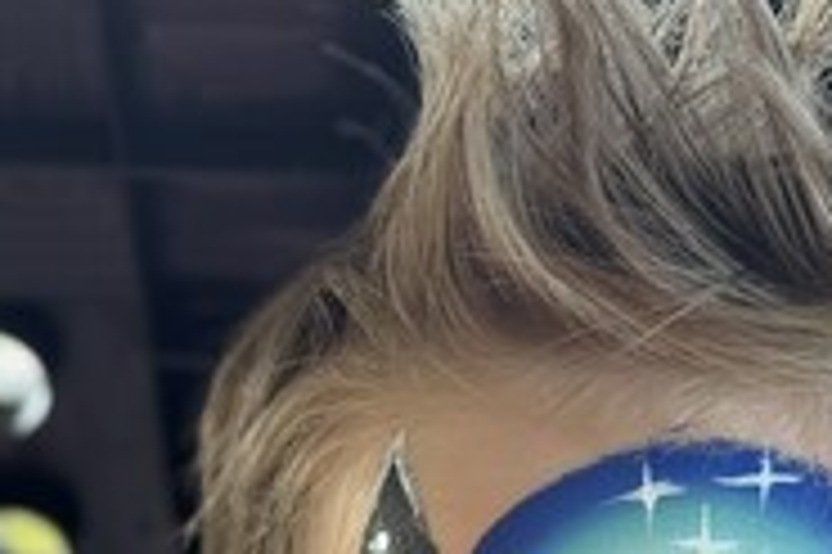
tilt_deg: -13.7
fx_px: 3117
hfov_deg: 15.0
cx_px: 758
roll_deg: +1.2
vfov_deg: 9.8
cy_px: 892
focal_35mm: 135
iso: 100
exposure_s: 1/242
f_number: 1.78
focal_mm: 6.76
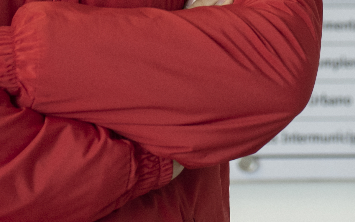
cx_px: 229
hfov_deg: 6.1
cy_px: -180
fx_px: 3337
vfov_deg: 3.8
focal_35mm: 345
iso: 400
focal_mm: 92
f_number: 4.5
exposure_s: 1/60
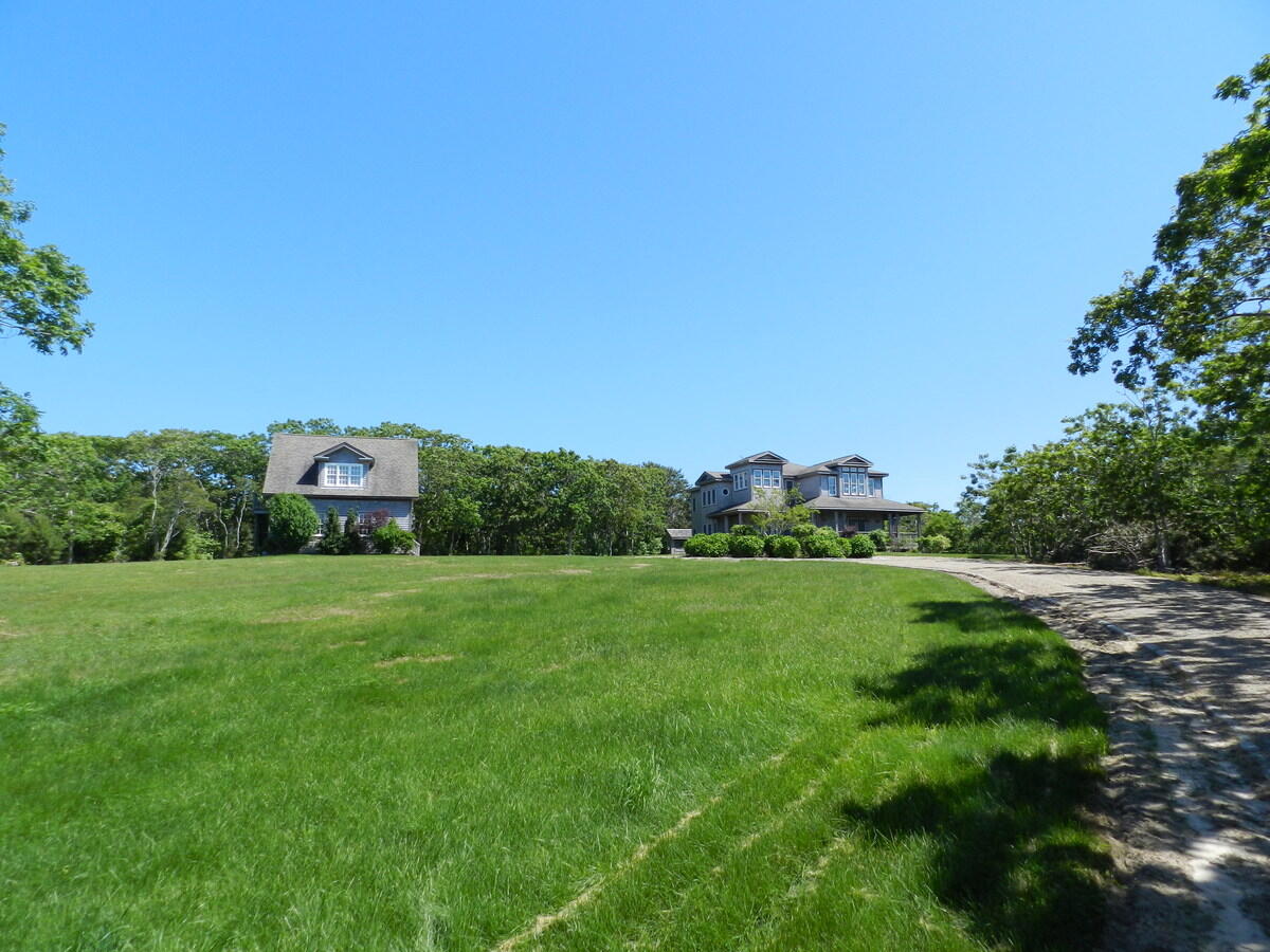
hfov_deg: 73.9
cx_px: 635
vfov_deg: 58.9
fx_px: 844
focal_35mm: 23
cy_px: 476
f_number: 4
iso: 160
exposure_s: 1/640
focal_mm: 4
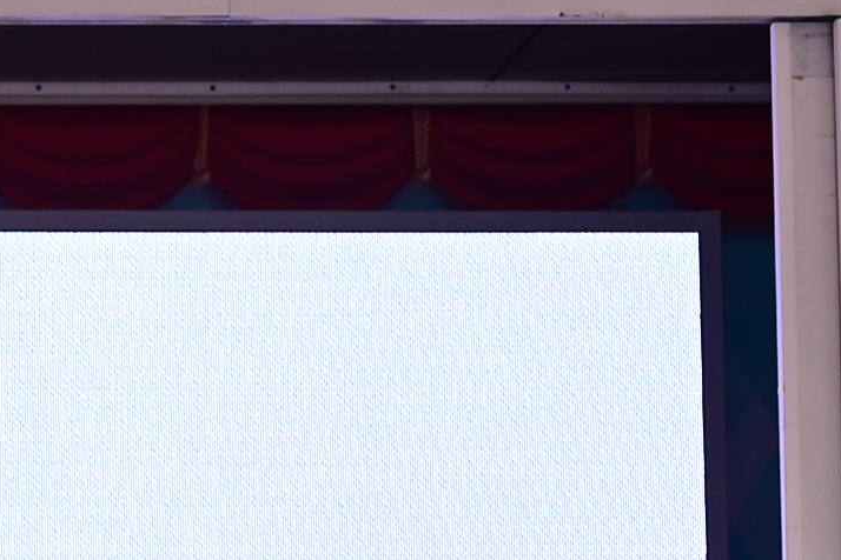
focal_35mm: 279
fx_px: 6517
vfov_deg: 4.8
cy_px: 1161
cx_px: -900
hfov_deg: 7.1
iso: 400
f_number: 4
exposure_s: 1/160
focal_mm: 44
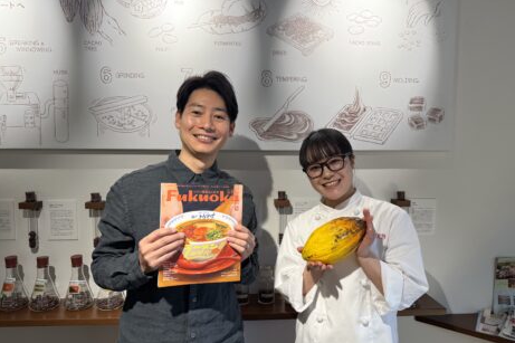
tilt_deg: -4.1
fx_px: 372
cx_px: 266
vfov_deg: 49.5
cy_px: 181
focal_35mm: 26
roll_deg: -0.6
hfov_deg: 69.4
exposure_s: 1/240
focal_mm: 6.76
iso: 100
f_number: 1.78
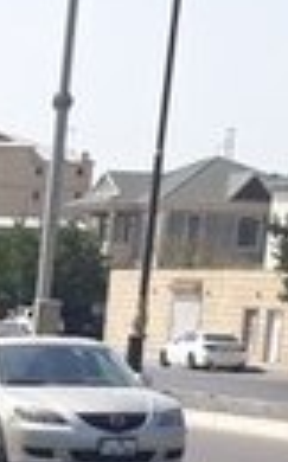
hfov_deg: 7.7
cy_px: 688
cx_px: -608
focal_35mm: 145
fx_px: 1825
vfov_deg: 13.6
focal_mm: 3.71
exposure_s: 1/1597
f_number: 1.7
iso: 40
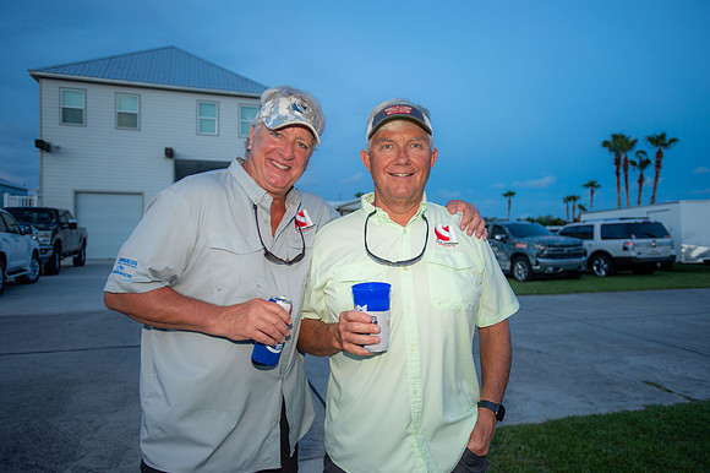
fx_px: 493
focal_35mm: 25
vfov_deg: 51.2
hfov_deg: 71.5
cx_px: 355
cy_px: 236
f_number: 2.8
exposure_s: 1/100
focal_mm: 25
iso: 640
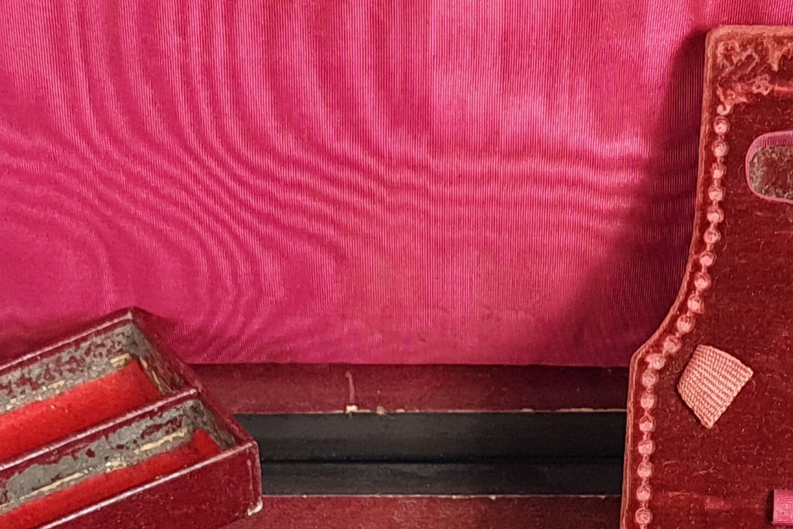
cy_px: 815
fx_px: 1652
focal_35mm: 75
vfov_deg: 16.4
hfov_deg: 26.8
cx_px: 530
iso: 80
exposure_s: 1/50
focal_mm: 5.4
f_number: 1.8
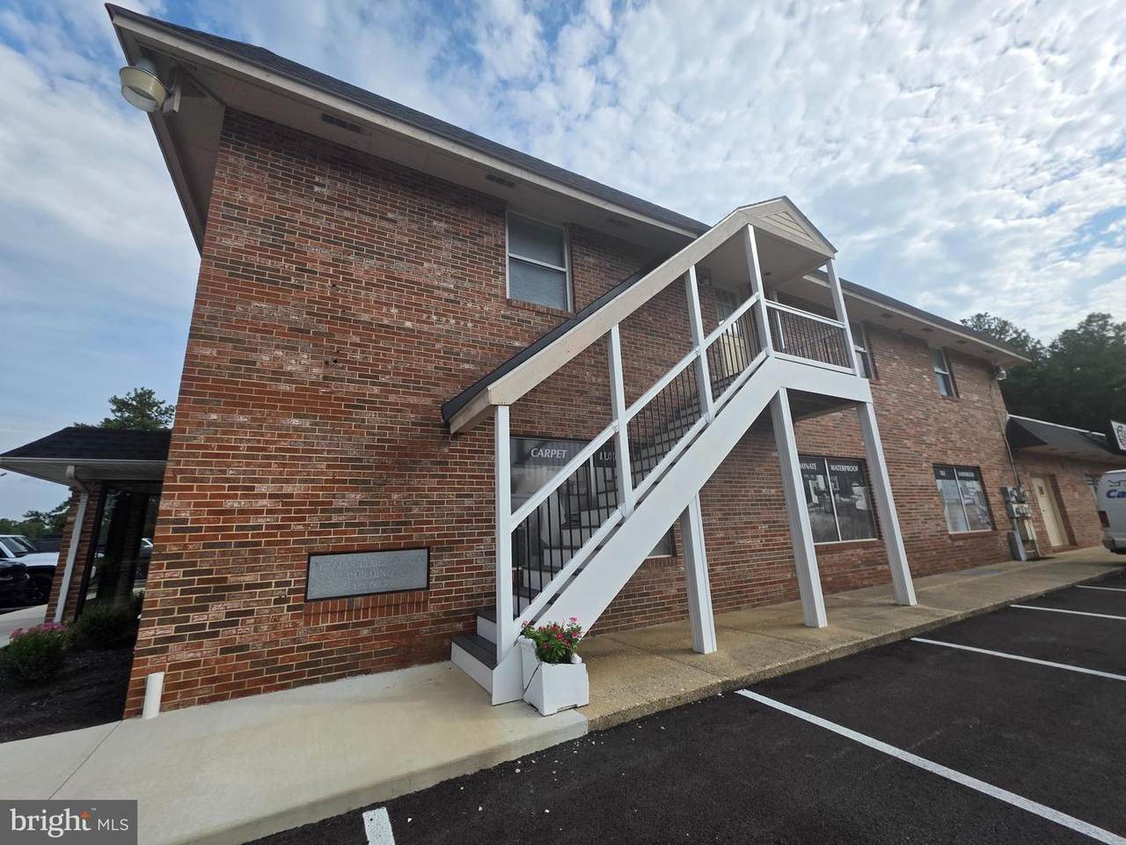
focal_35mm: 13
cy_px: 422
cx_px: 563
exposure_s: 1/1994
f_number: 1.9
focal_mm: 2.2
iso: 40
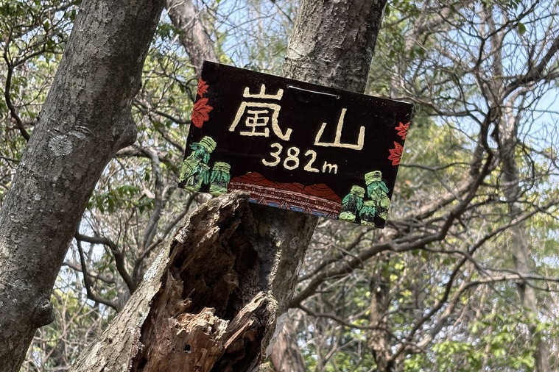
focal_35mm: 73
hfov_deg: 27.7
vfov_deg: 18.6
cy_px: 235
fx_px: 1133
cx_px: 277
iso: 50
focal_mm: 5.96
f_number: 1.6
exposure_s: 1/701
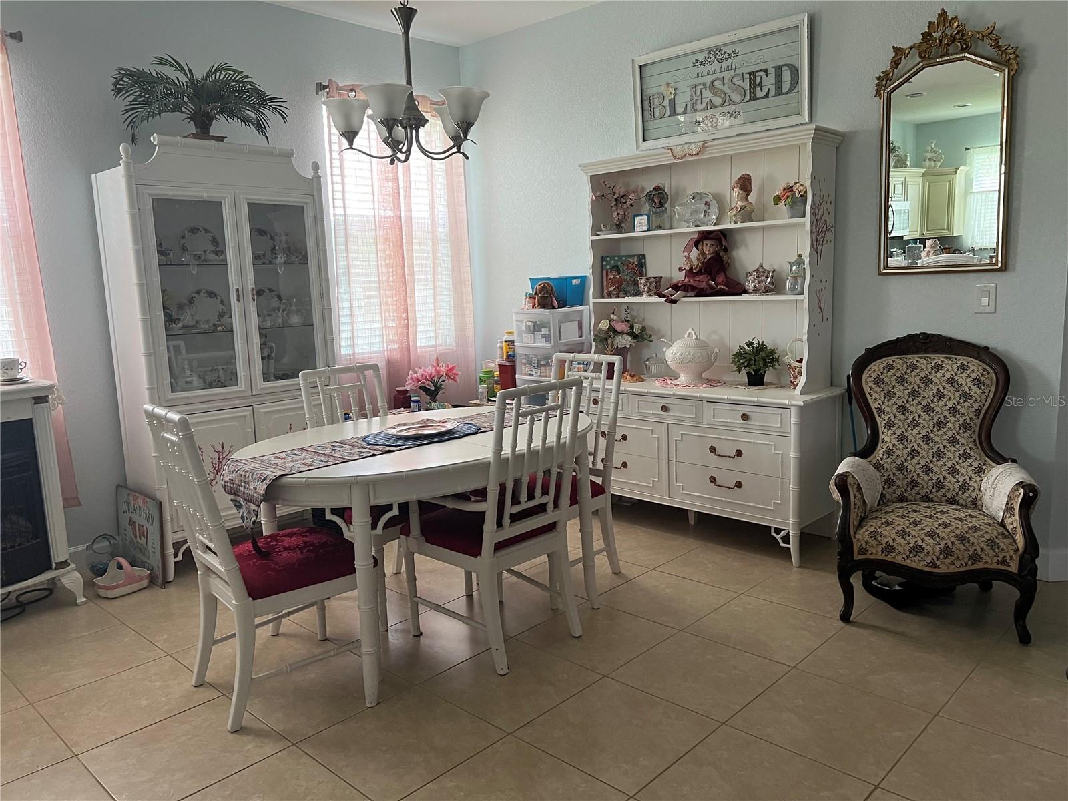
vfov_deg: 53.1
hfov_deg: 67.3
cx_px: 534
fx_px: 802
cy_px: 400
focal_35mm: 26
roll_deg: +2.0
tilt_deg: -9.1
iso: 125
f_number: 1.5
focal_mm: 5.7
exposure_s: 1/71
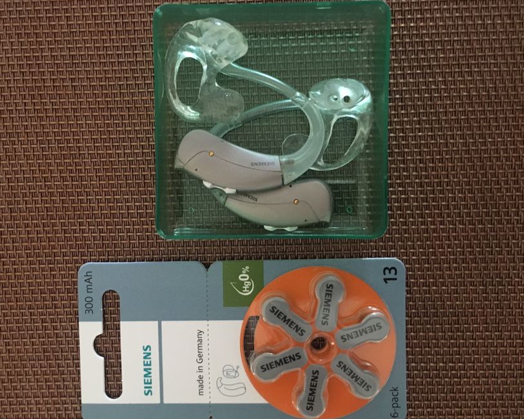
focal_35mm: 35
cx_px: 240
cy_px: 231
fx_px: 543
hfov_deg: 51.5
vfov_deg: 42.2
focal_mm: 4.15
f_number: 2.2
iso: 400
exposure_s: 1/17
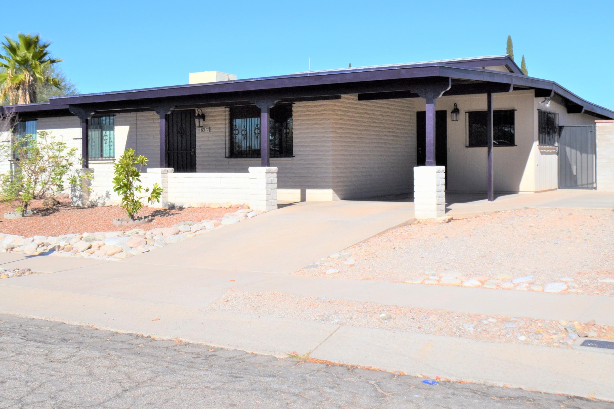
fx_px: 733
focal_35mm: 43
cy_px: 177
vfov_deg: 31.1
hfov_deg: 45.4
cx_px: 276
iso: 280
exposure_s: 1/500
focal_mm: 24
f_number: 11
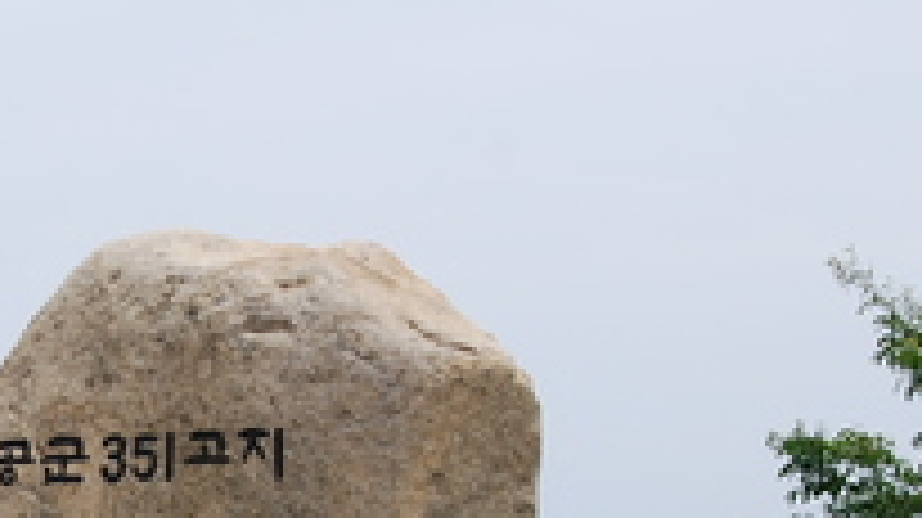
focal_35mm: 172
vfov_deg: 7.0
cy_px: 556
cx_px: -52
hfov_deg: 12.3
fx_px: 4202
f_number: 11
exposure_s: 1/125
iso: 100
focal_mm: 32
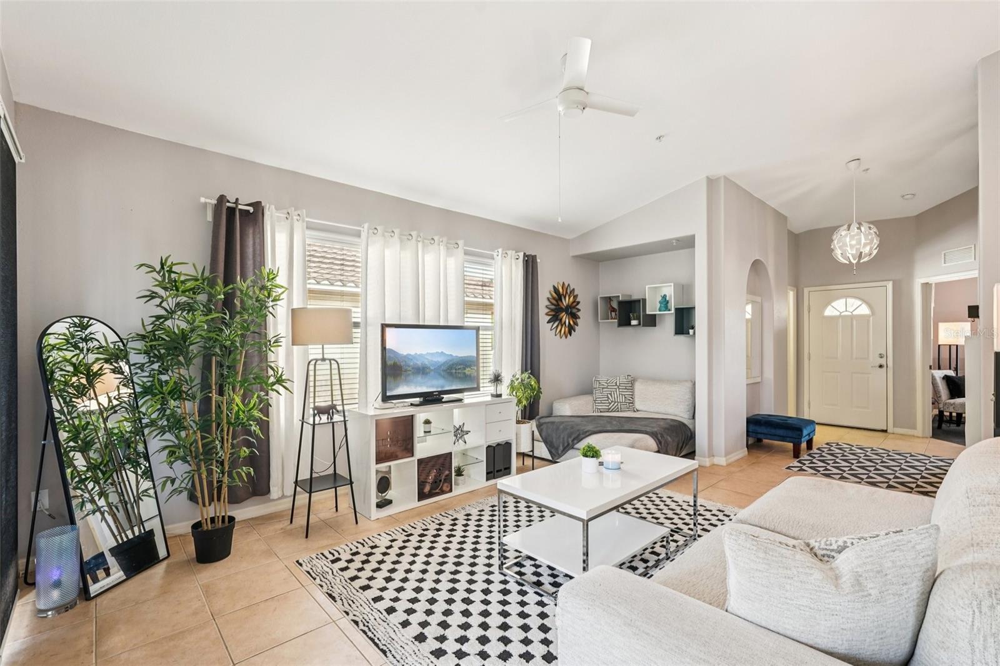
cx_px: 500
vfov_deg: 72.0
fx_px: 458
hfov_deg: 95.0
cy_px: 333
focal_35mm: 16
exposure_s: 1/25
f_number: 8
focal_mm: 16.5
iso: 400
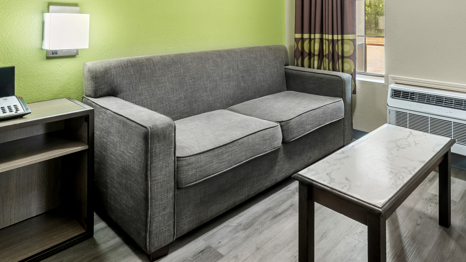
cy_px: 26
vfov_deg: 40.9
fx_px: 321
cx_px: 285
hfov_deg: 71.0
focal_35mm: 26
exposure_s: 1/3
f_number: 7.1
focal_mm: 14
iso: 640
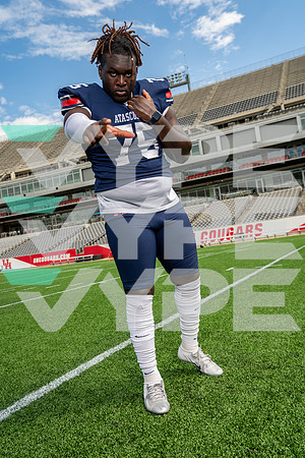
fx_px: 394
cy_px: 229
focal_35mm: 31
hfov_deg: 42.3
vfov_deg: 60.3
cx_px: 152
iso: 100
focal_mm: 31
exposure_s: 1/320
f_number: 5
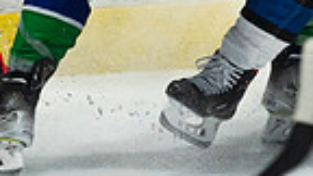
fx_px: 29878
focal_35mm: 3600
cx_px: 314
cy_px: -252
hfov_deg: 0.6
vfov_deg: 0.3
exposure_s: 1/1000
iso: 1600
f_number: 4
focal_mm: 600
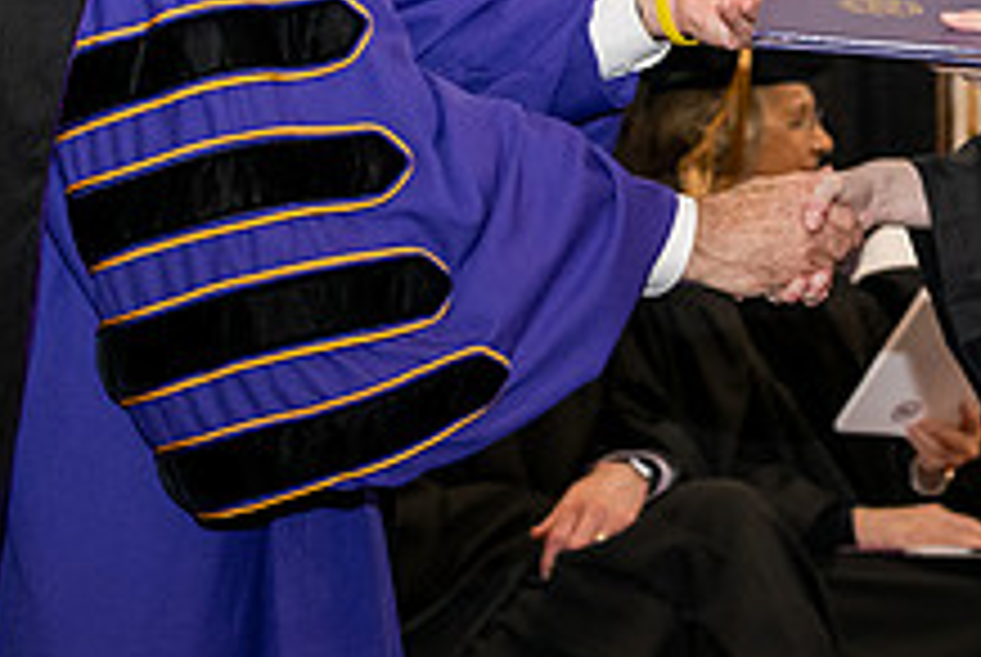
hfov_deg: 11.0
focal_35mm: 186
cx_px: 860
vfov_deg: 7.4
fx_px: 5075
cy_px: -43
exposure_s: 1/200
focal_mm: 70
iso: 2000
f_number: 5
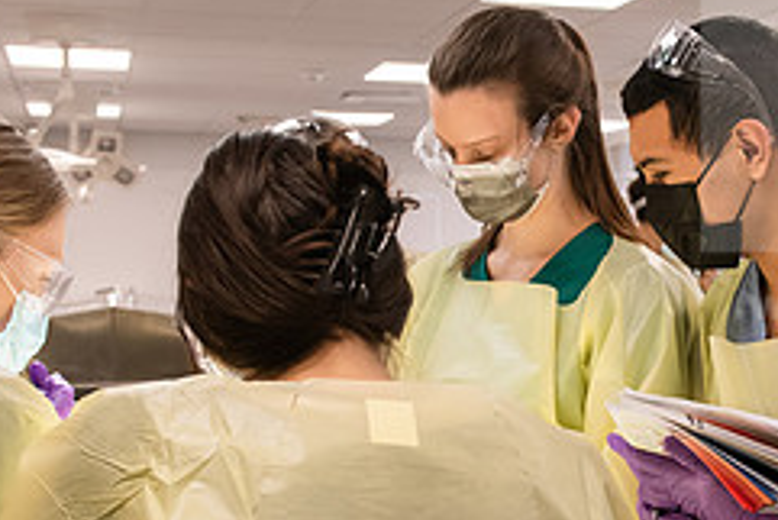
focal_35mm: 65
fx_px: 1406
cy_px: 373
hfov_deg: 30.3
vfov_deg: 20.8
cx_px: 604
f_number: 5
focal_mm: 27
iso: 1250
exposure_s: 1/250
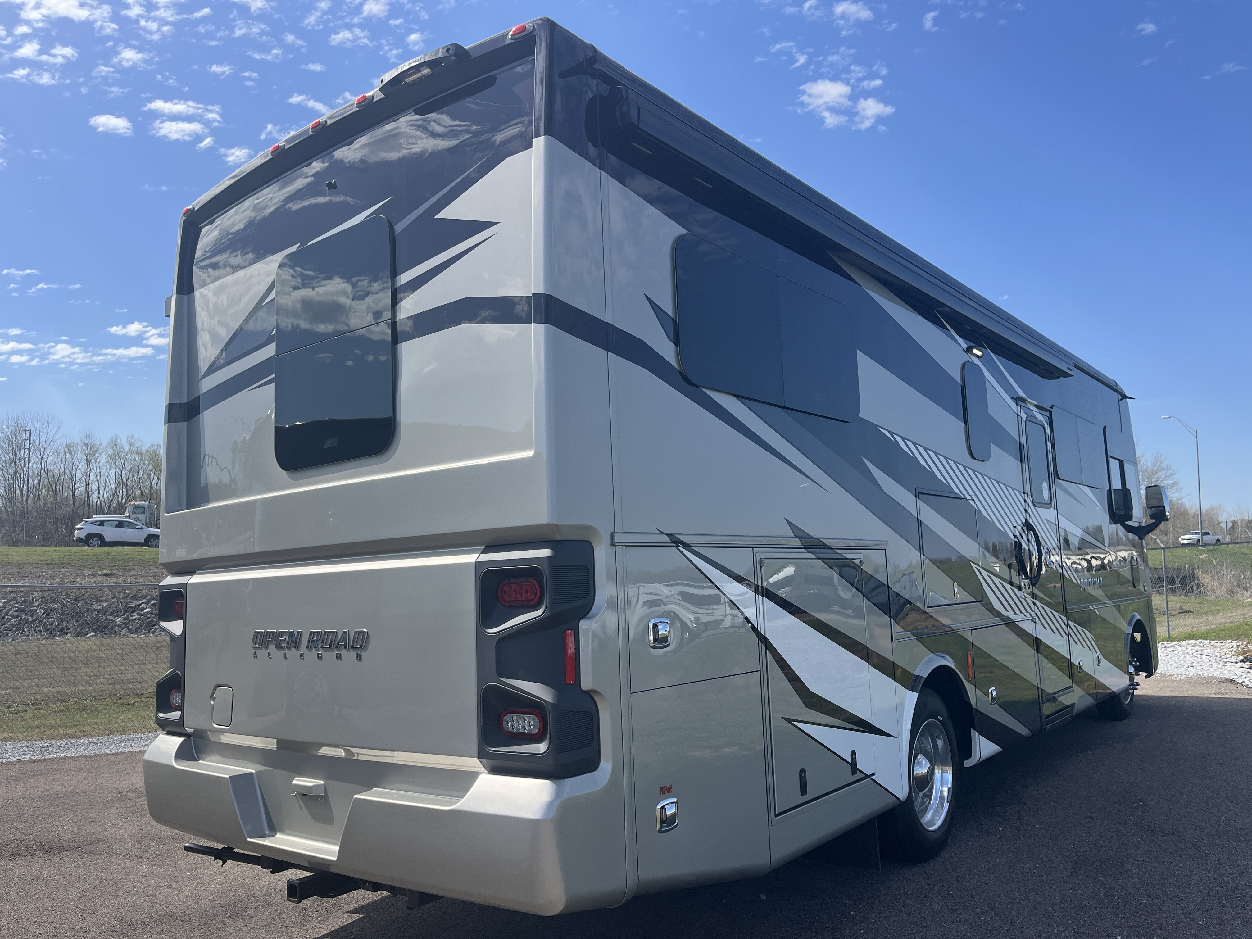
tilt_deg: +4.6
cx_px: 626
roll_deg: +1.3
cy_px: 470
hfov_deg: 67.3
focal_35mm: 26
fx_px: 940
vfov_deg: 53.1
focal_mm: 5.1
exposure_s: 1/2571
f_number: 1.6
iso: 50
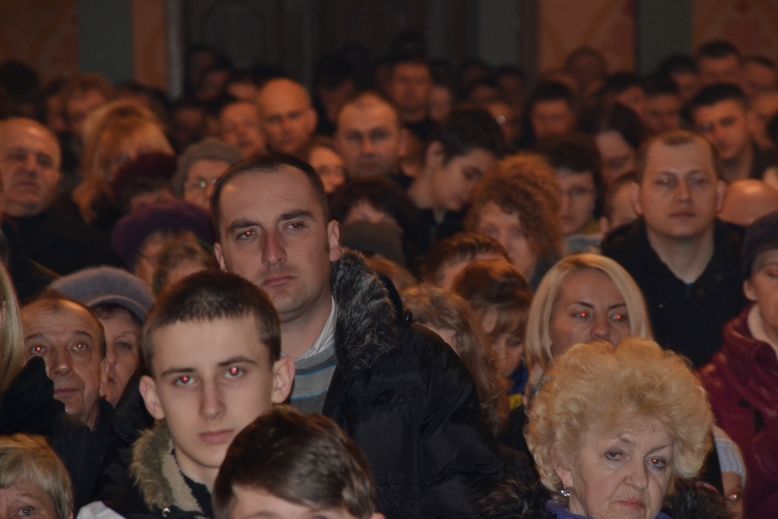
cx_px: 389
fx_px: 5998
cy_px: 260
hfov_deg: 7.4
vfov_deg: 5.0
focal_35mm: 278
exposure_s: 1/25
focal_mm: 185
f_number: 8
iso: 800
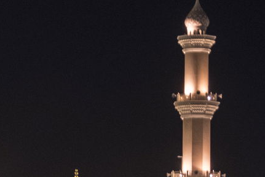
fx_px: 2033
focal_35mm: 276
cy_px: 211
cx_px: -154
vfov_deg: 5.0
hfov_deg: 7.3
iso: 800
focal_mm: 41.3
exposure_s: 1/1.67
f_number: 4.5
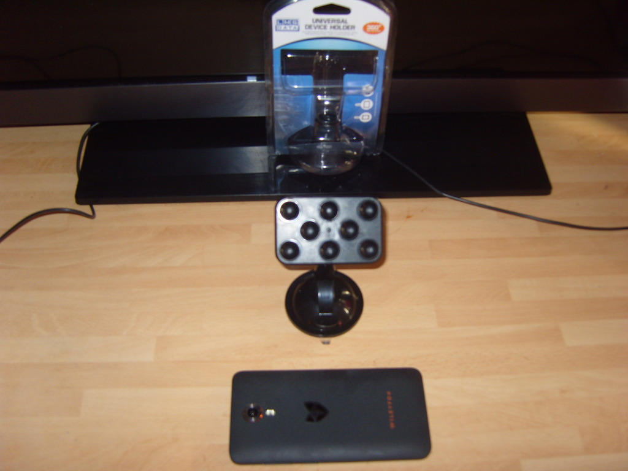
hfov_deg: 52.6
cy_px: 236
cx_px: 314
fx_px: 635
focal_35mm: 35
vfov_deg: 40.7
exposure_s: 1/30
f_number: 2.8
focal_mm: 7.4
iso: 100
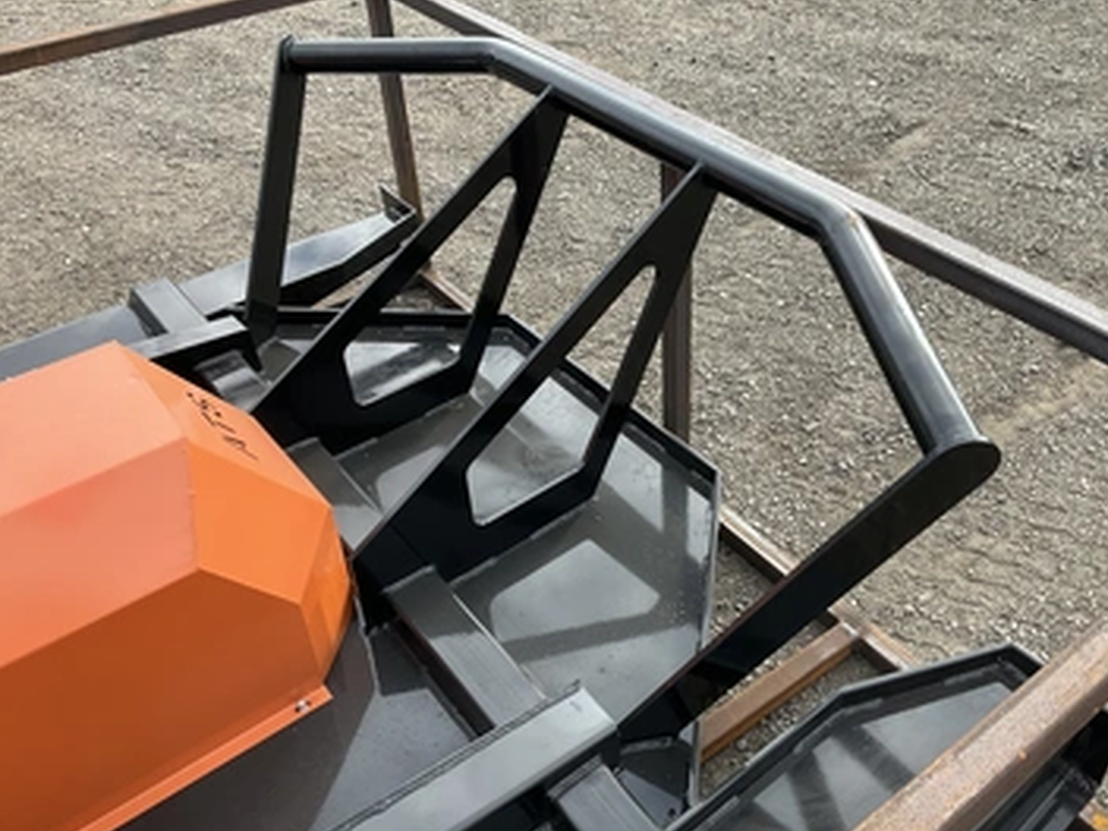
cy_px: 390
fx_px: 1056
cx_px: 617
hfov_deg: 55.2
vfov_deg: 42.9
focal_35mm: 33
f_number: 1.8
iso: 25
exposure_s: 1/324
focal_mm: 3
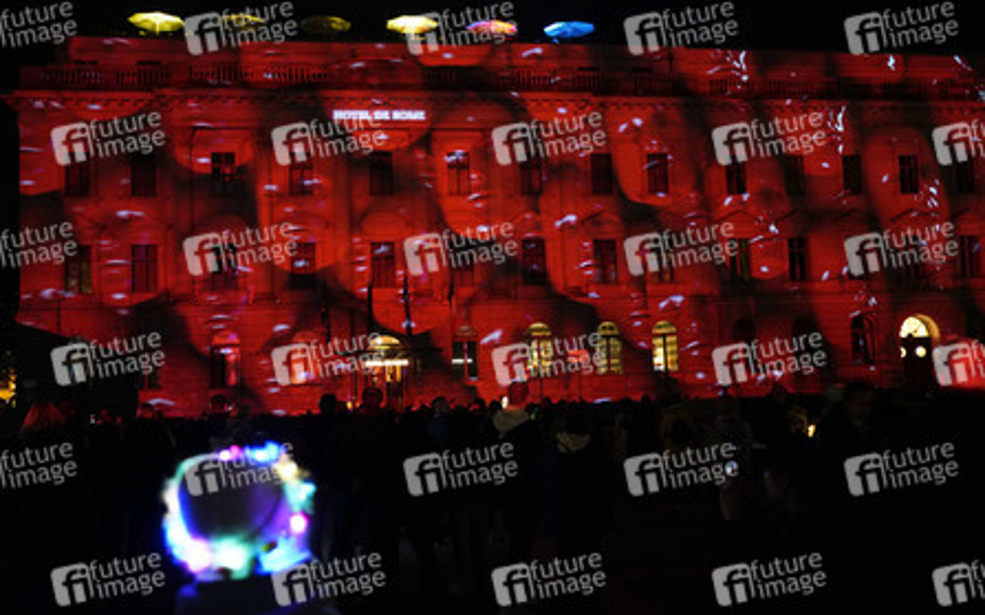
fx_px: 966
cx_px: 490
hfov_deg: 54.0
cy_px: 304
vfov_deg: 35.3
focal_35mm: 36
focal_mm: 35
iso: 1600
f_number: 3.5
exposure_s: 1/13
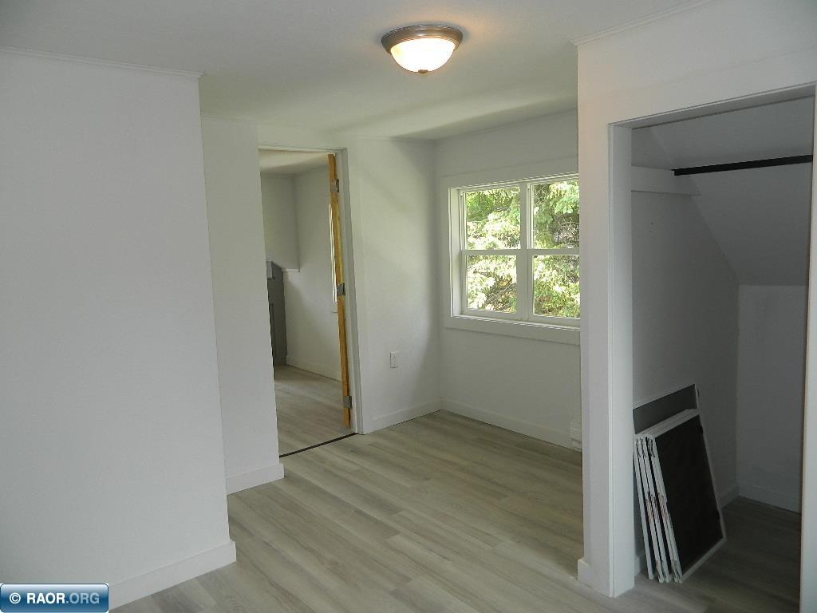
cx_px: 408
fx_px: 590
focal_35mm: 25
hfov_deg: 69.4
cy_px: 306
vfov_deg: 54.9
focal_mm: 4.5
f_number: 3.1
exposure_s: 1/60
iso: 80
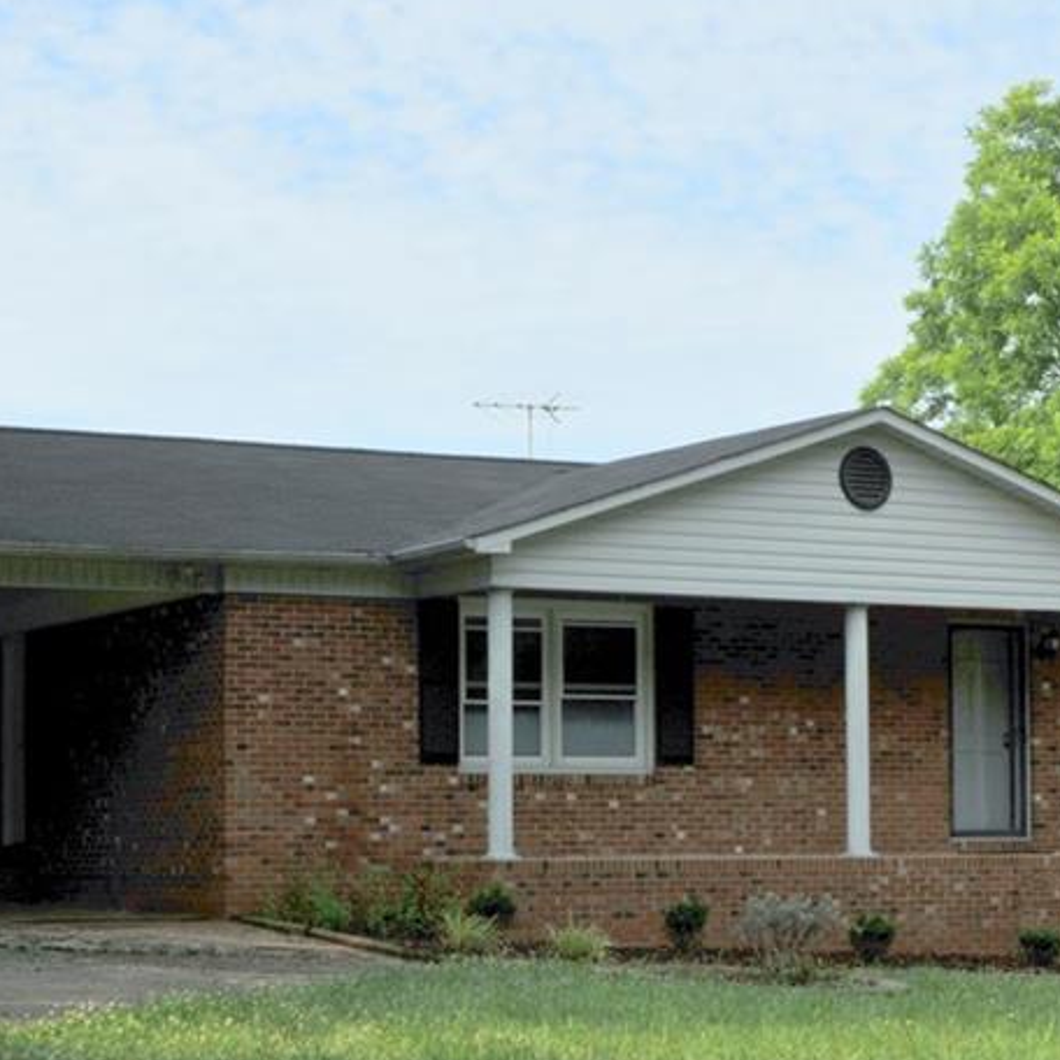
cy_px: 733
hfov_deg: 21.6
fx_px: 2772
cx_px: 572
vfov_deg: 21.5
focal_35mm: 80
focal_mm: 28
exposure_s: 1/250
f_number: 10
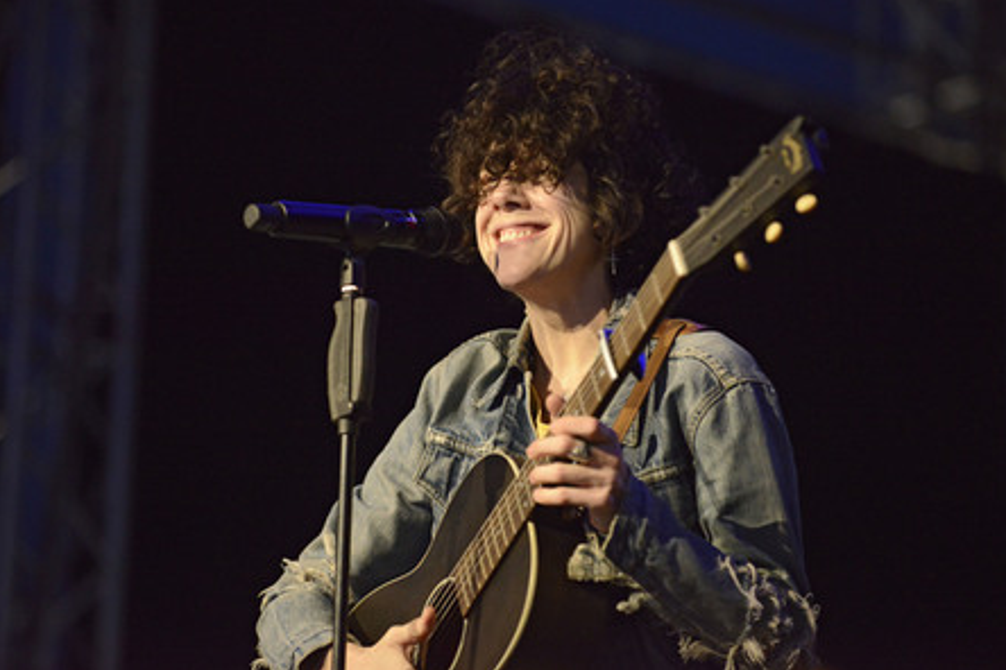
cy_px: 333
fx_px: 3968
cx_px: 506
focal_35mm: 142
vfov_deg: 9.7
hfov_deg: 14.4
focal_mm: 140
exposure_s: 1/320
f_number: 2.8
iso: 6400
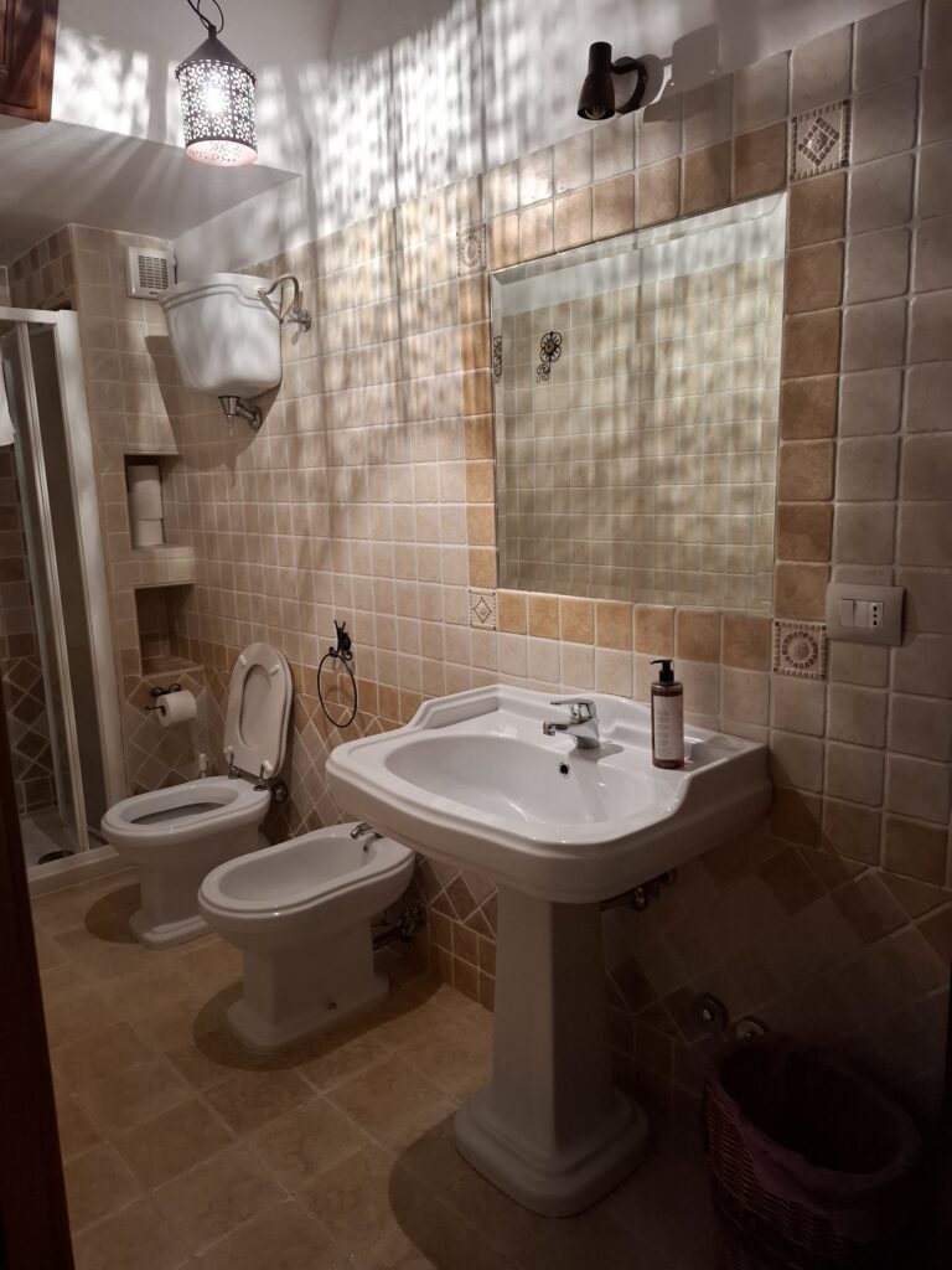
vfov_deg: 73.9
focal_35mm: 23
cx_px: 476
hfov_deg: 58.9
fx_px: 843
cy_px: 635
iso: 320
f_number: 1.8
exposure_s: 1/50
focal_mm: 5.54
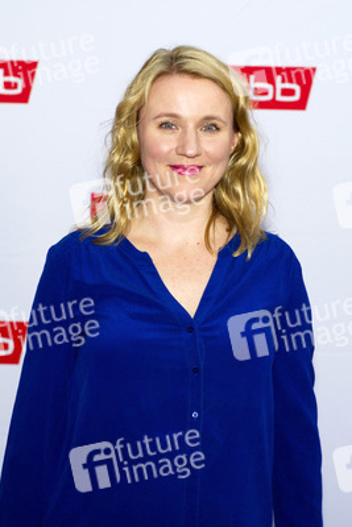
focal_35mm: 70
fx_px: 1026
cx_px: 176
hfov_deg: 19.5
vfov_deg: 28.8
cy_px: 264
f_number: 5
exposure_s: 1/160
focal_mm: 70
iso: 800
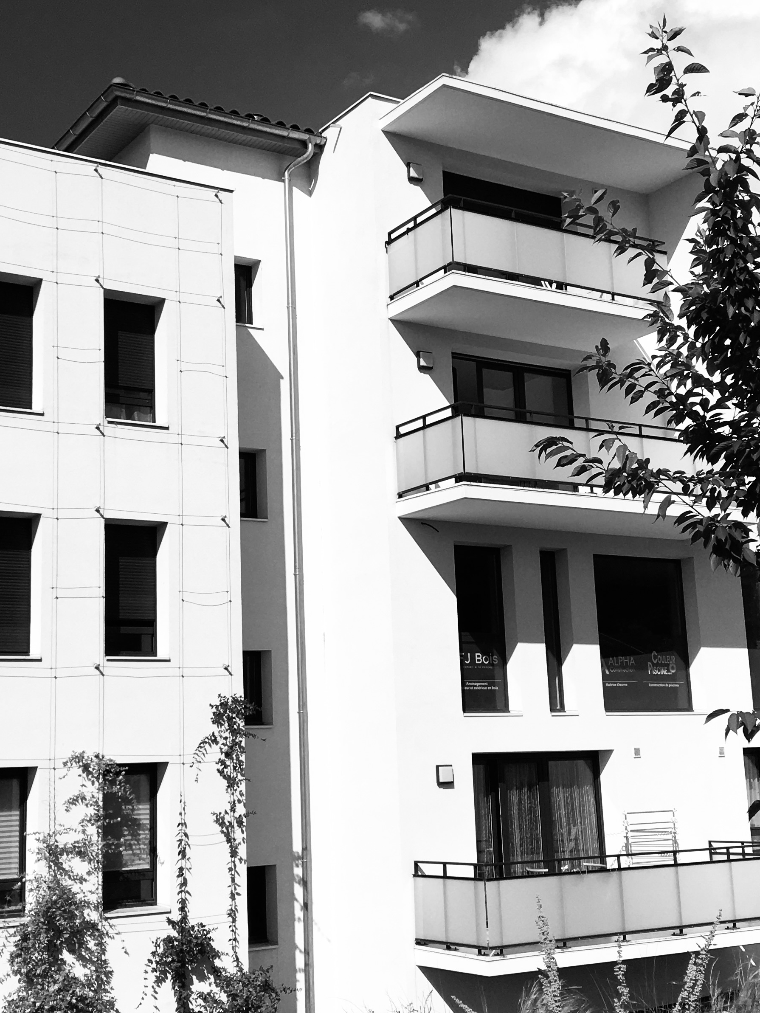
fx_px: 1434
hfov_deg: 29.7
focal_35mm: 49
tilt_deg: +11.0
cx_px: 352
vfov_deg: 38.9
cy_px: 489
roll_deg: +1.2
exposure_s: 1/4049
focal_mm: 4.15
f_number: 2.2
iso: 25
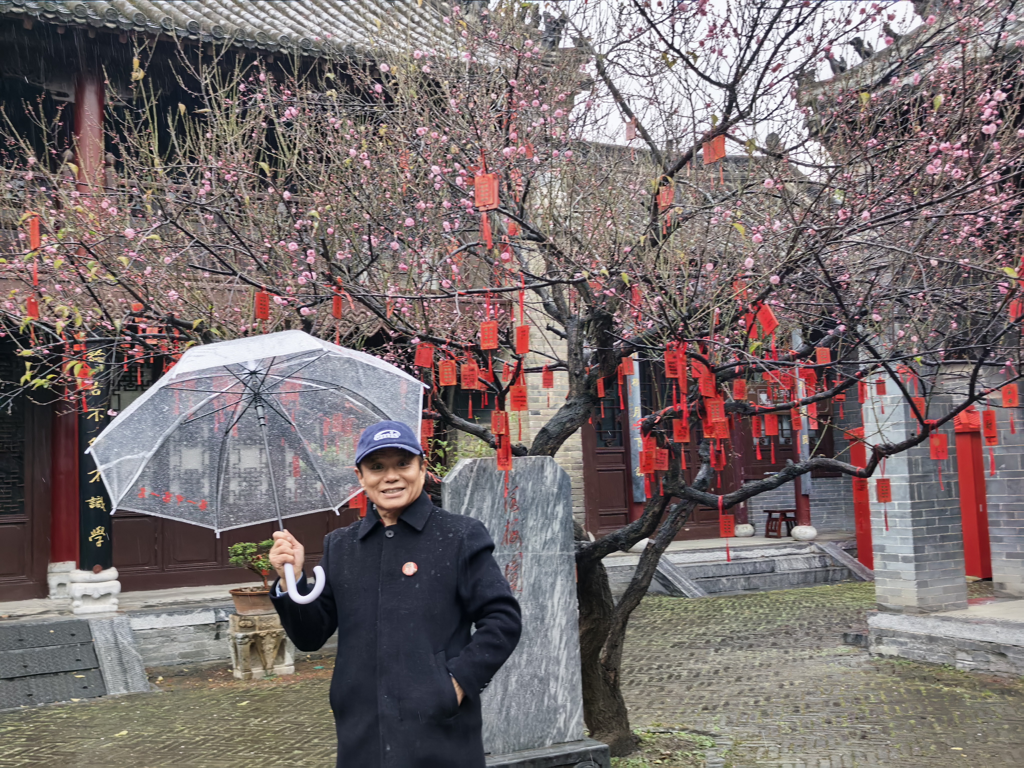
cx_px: 512
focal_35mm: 37
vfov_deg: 38.7
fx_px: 1095
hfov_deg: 50.1
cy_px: 384
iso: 80
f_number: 2
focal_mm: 5.75
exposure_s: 1/100
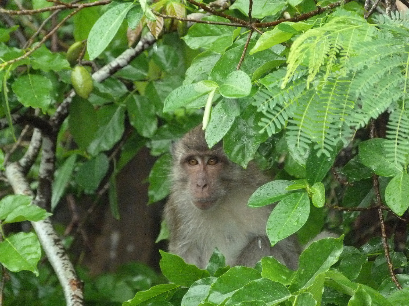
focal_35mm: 339
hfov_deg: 5.8
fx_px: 4005
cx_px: 204
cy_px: 153
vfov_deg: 4.4
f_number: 4.1
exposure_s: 1/160
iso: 800
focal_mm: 61
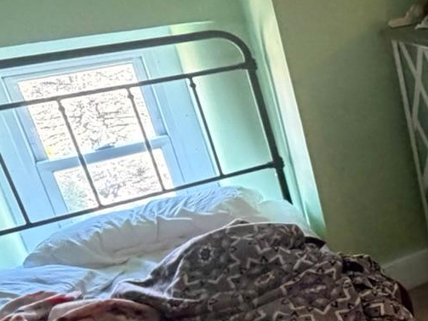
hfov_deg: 25.0
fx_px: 705
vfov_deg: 25.6
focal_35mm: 57
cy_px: 168
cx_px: 657
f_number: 2.2
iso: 500
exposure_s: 1/60
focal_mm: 2.22
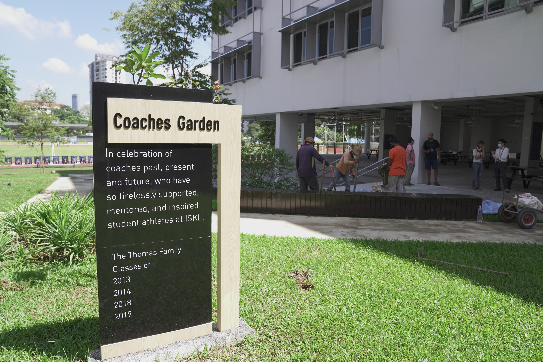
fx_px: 362
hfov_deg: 73.7
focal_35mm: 24
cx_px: 272
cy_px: 181
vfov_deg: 53.1
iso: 400
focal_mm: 24
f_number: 4.5
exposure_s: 1/1000
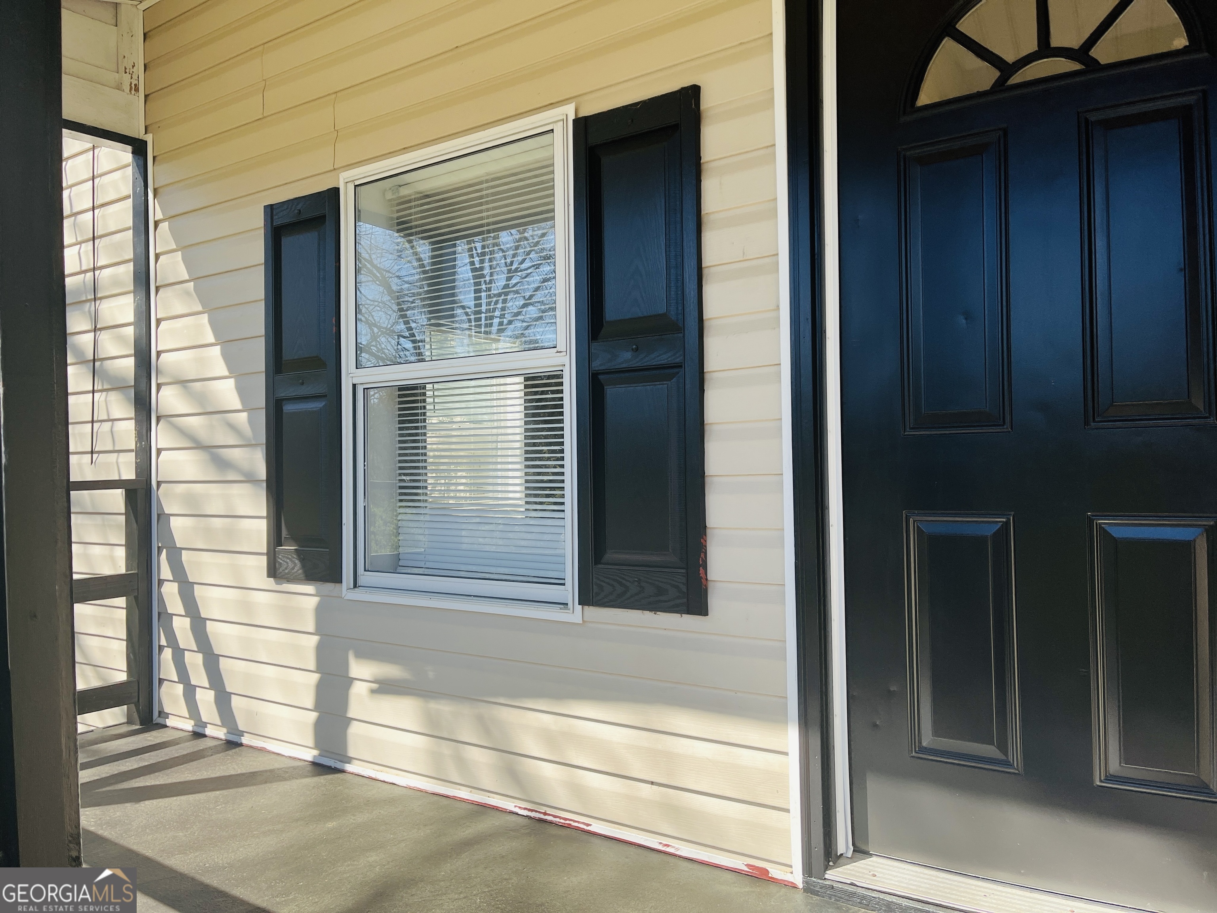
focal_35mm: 26
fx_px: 914
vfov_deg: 53.1
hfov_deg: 67.3
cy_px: 456
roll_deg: +2.1
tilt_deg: -0.4
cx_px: 608
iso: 50
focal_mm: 5.1
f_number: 1.6
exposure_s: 1/913
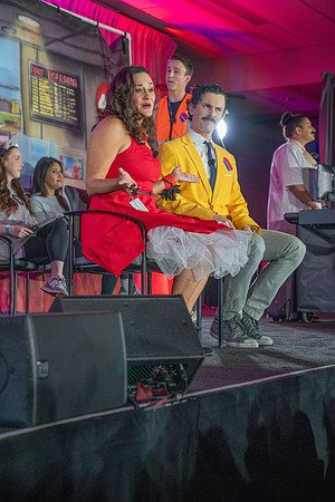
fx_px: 977
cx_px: 168
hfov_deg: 19.5
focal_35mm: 70
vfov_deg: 28.8
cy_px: 251
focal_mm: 70
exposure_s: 1/200
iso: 1250
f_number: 4.5
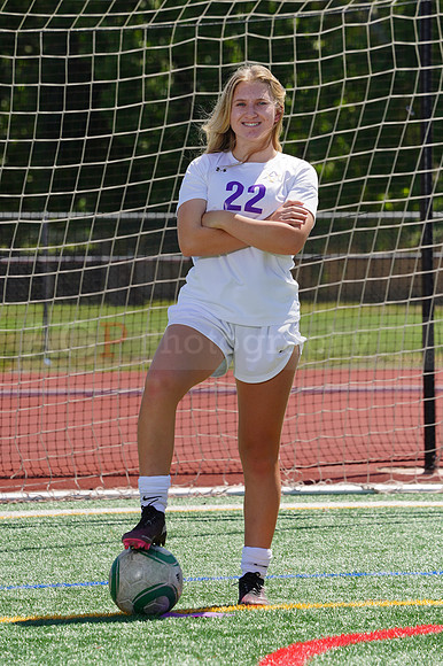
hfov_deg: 4.7
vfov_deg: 7.1
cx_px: 222
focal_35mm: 291
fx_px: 5377
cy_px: 333
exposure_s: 1/250
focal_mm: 291
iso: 200
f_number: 13
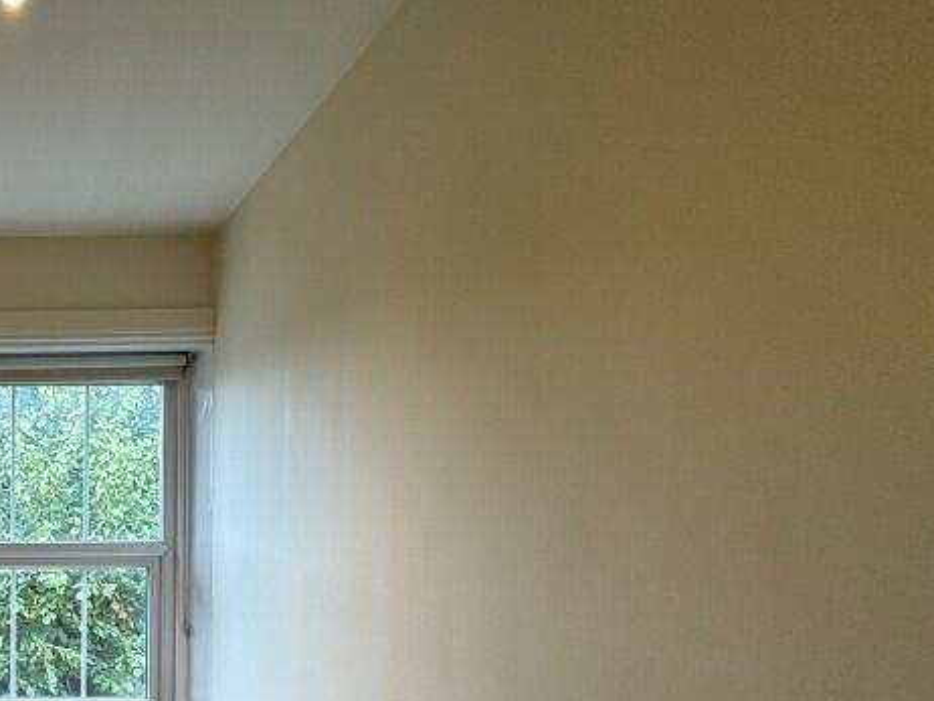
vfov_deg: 41.5
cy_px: 644
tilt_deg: -3.7
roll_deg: +1.0
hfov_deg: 45.0
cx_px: -81
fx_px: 837
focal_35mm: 31
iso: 80
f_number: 2.2
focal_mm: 2.22
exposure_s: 1/100
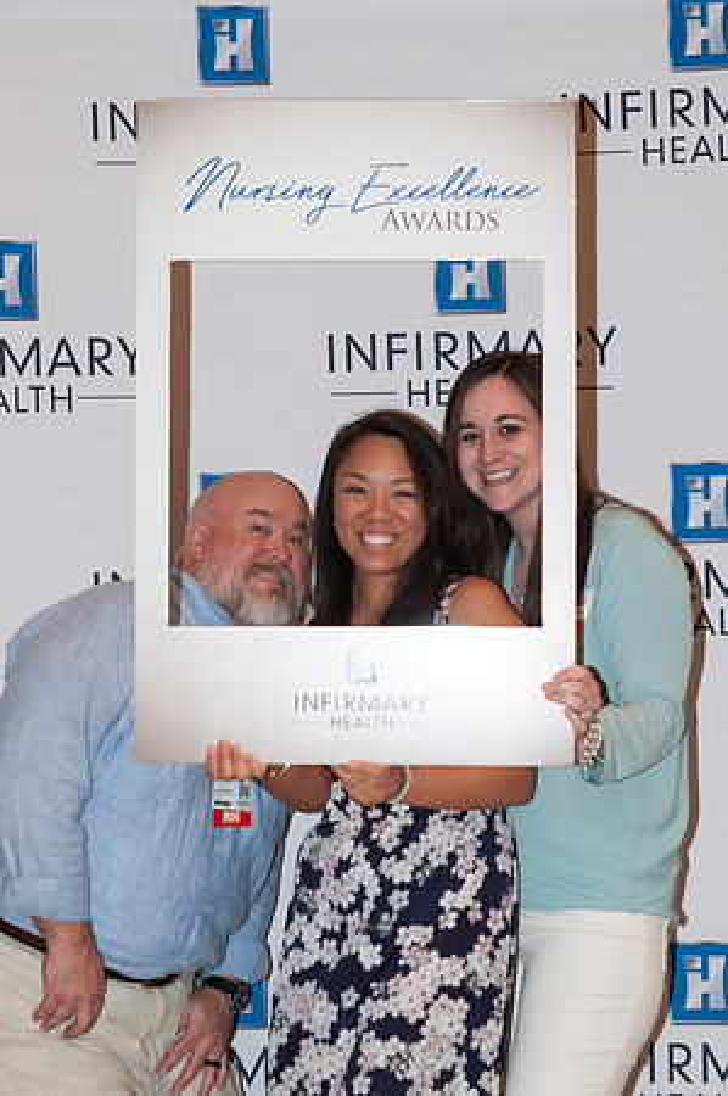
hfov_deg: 14.0
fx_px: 2964
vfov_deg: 20.9
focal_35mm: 98
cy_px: 548
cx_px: 364
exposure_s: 1/60
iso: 400
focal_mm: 65
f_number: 5.6
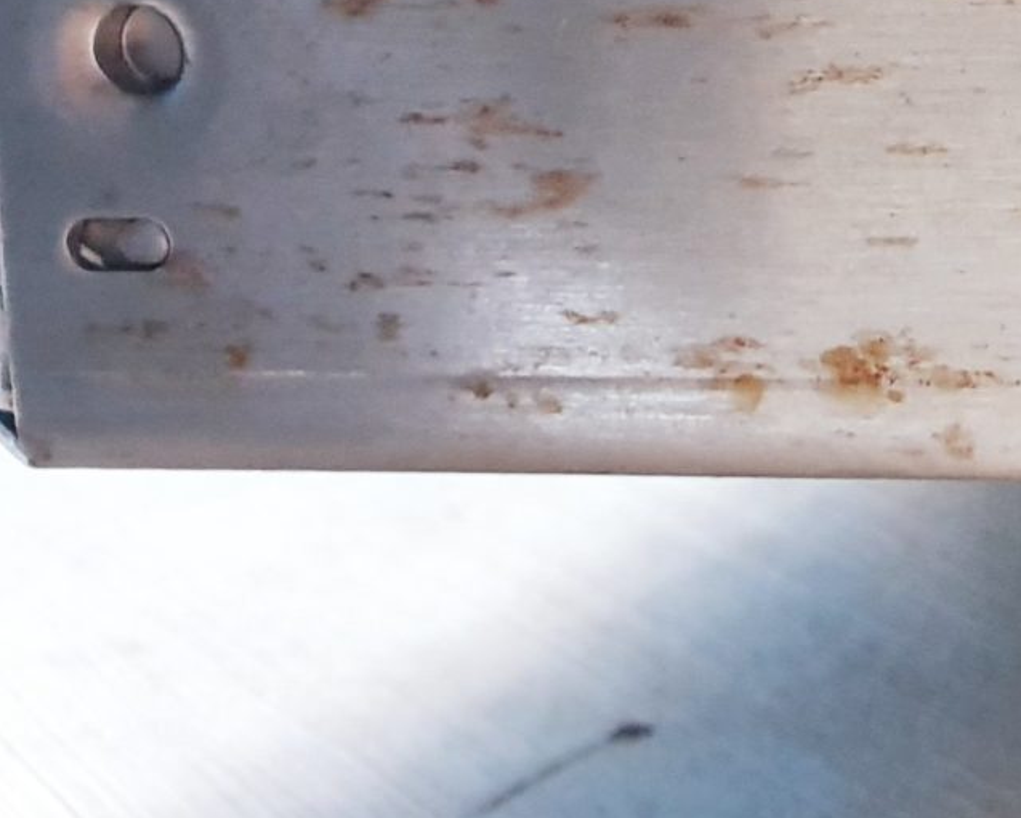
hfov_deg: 15.5
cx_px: 1973
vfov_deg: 14.9
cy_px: 3
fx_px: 3083
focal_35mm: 102
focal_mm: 4.3
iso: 320
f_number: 2.4
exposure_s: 1/20
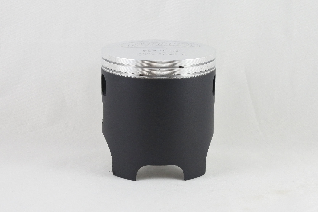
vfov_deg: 28.1
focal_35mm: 48
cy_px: 106
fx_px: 424
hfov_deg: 41.1
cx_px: 159
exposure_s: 1/125
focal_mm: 18
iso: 560
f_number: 4.5
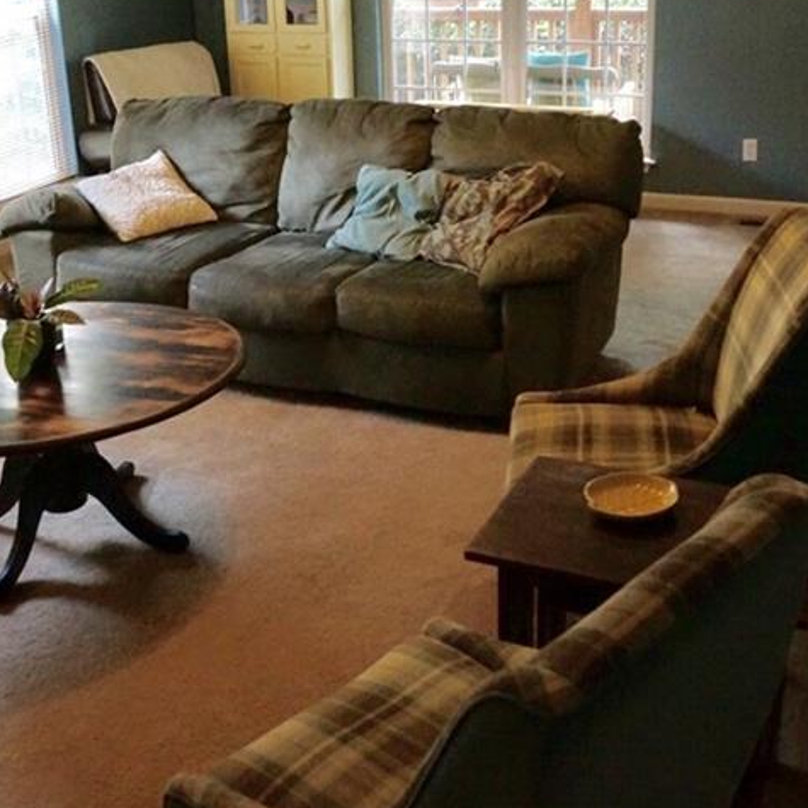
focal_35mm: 44
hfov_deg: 38.3
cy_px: 314
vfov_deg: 38.2
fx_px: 1162
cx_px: 403
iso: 3200
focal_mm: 16
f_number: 5.6
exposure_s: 1/60
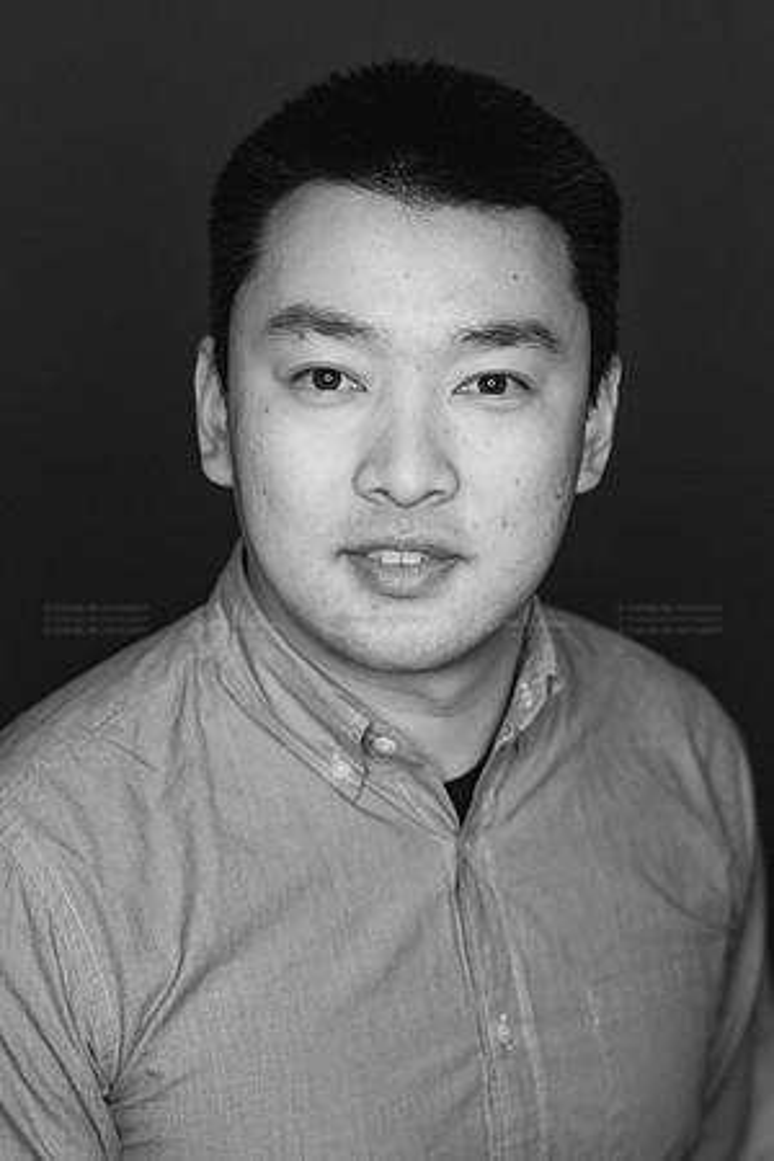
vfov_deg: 23.9
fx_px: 2741
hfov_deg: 16.1
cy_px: 580
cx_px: 387
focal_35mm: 85
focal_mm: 85
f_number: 3.5
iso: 2000
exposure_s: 1/500
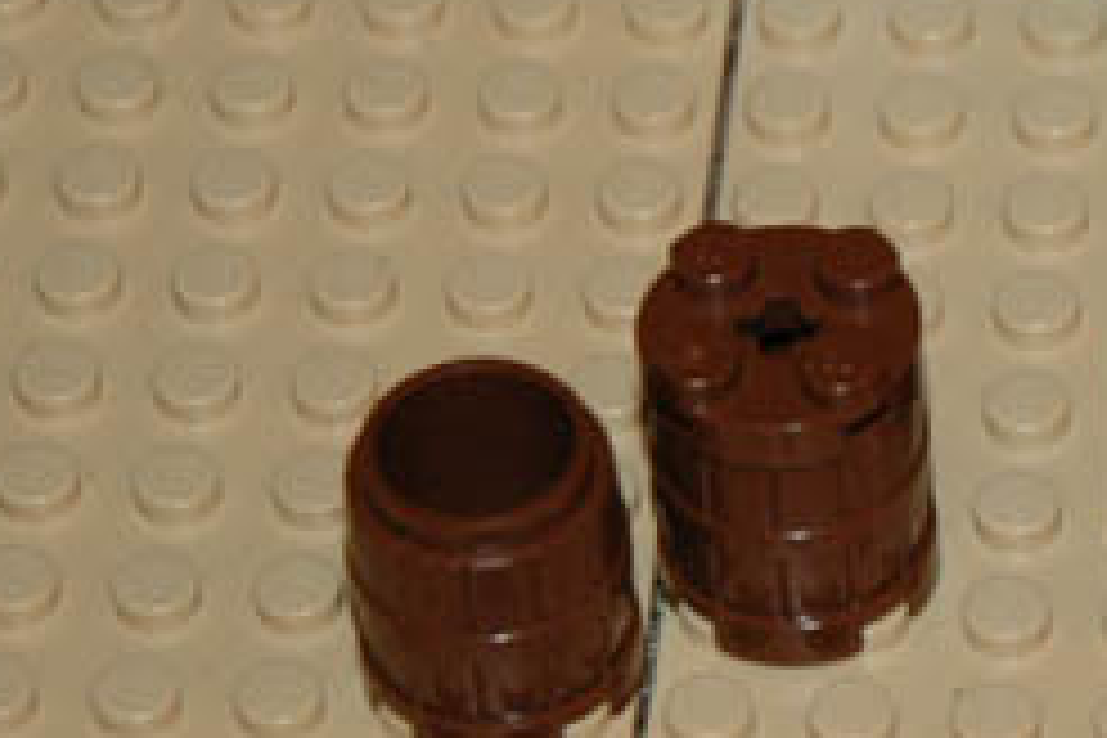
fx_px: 8794
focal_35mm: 286
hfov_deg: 7.1
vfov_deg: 4.8
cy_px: 454
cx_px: 1498
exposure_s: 1/60
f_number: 4.5
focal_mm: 52
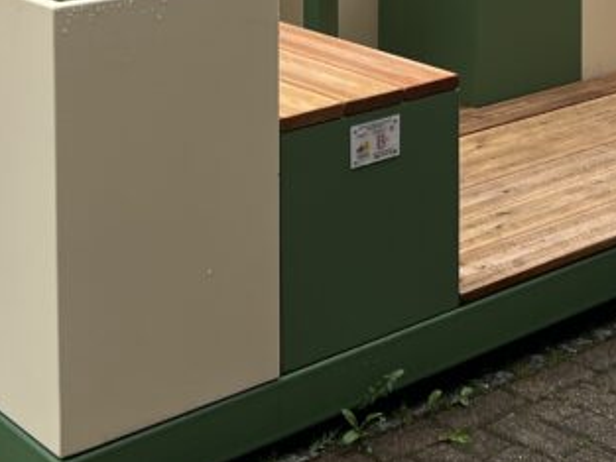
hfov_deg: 22.9
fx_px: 1513
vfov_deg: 16.1
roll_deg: +1.6
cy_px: -204
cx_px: 435
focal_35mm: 85
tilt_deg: -6.9
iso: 50
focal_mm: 5.7
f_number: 1.5
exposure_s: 1/1488
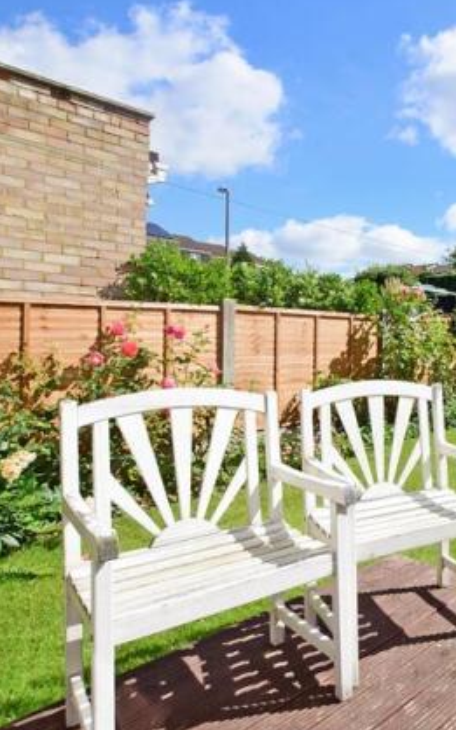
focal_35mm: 24
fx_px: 478
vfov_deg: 74.8
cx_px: 528
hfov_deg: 39.3
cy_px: 361
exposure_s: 1/160
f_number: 18
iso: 200
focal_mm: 10
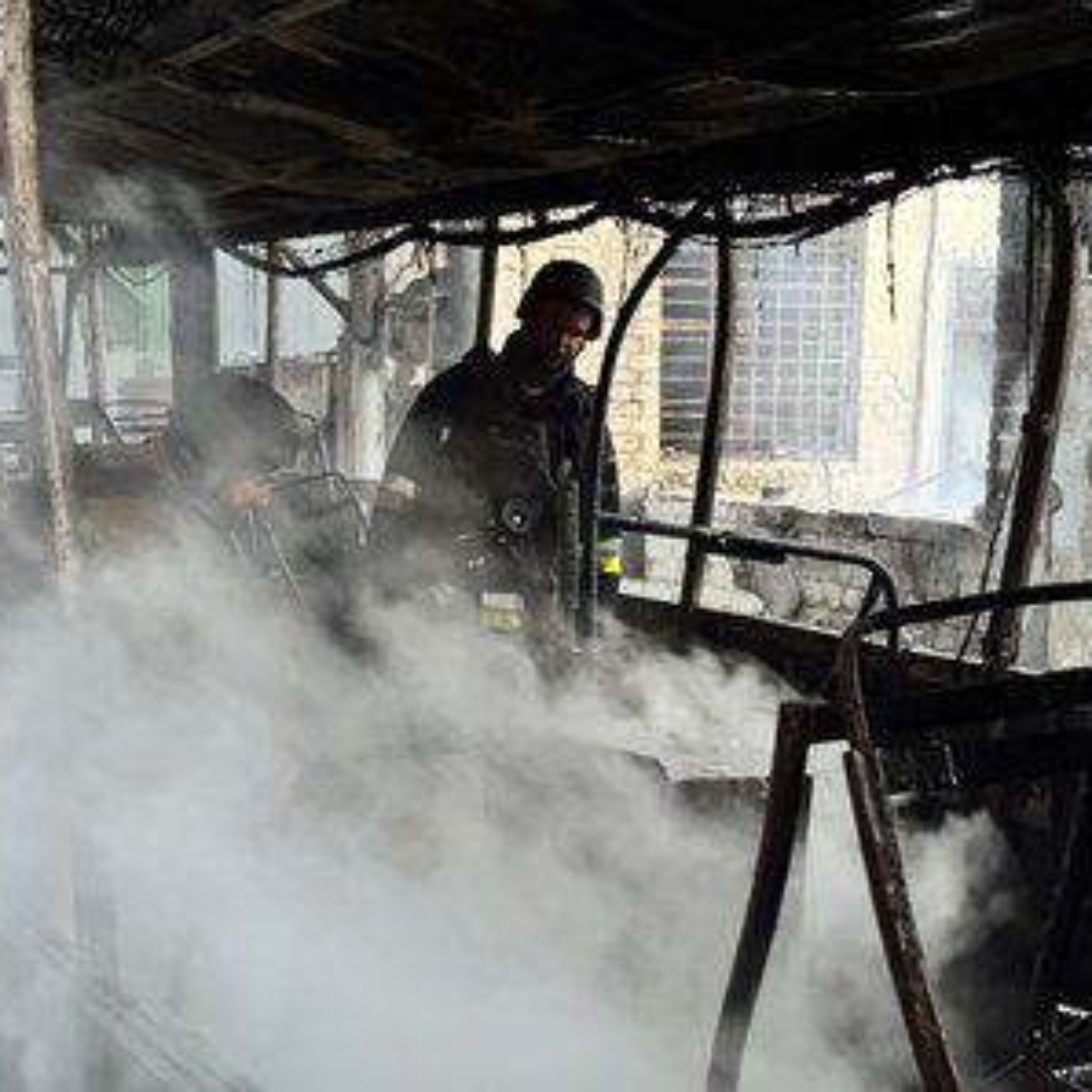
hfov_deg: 30.0
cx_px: 509
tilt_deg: -5.3
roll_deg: -0.2
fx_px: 2034
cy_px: 546
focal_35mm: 57
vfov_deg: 30.0
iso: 640
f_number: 1.78
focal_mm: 6.76
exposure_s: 1/30
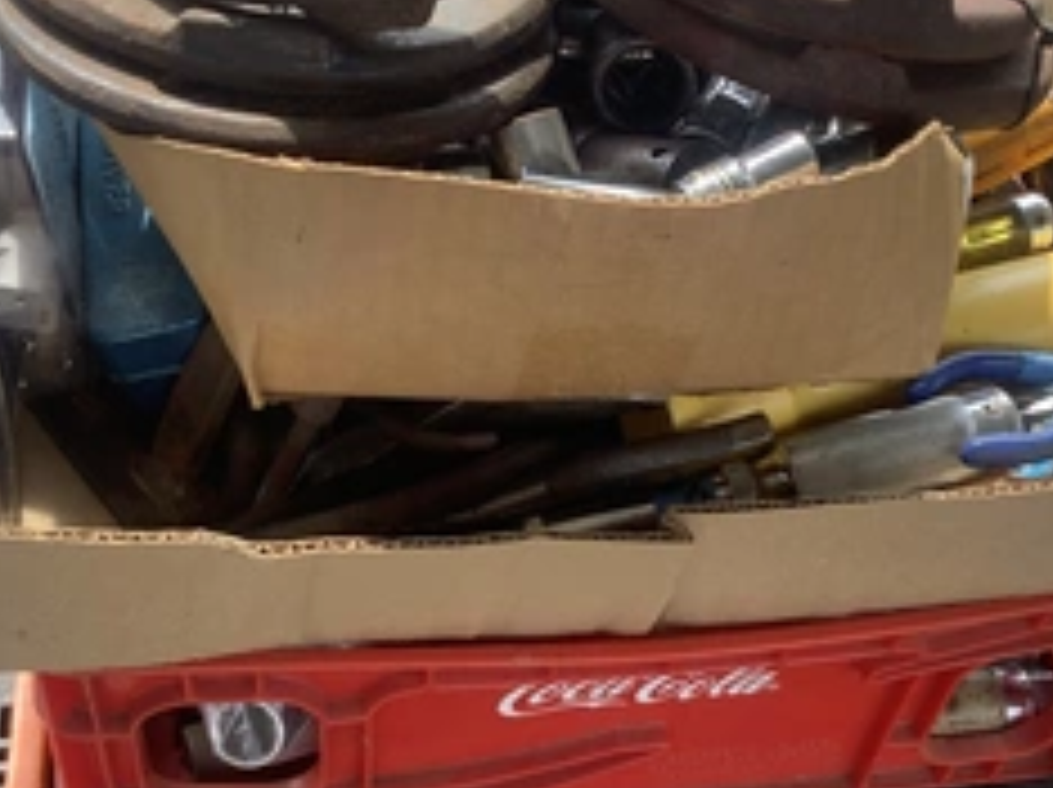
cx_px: 594
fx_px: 1611
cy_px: 405
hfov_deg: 36.2
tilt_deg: -47.3
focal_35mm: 53
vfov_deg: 27.5
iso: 25
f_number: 2.4
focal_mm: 3.3
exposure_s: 1/202
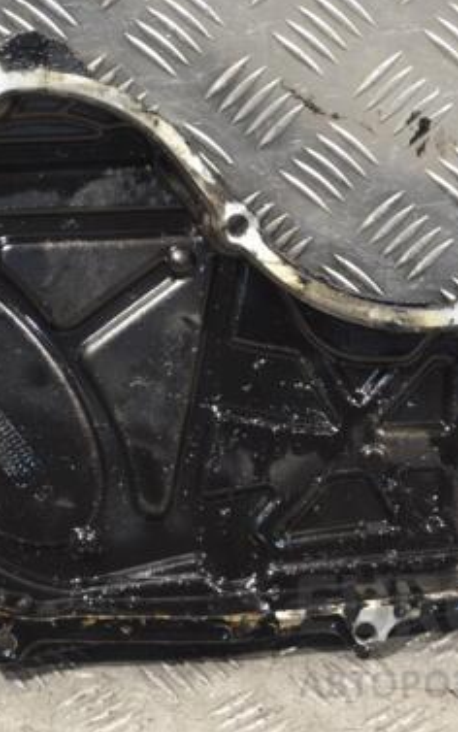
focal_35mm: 107
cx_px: 262
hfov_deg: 12.2
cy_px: 346
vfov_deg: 19.4
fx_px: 2134
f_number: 5.3
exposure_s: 1/60
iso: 900
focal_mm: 44
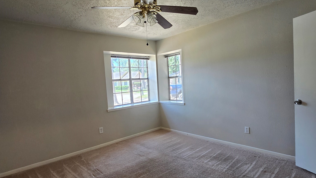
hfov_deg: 89.6
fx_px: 159
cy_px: 91
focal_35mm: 19
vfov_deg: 58.3
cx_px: 159
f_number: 2.2
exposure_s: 1/60
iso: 125
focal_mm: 2.2
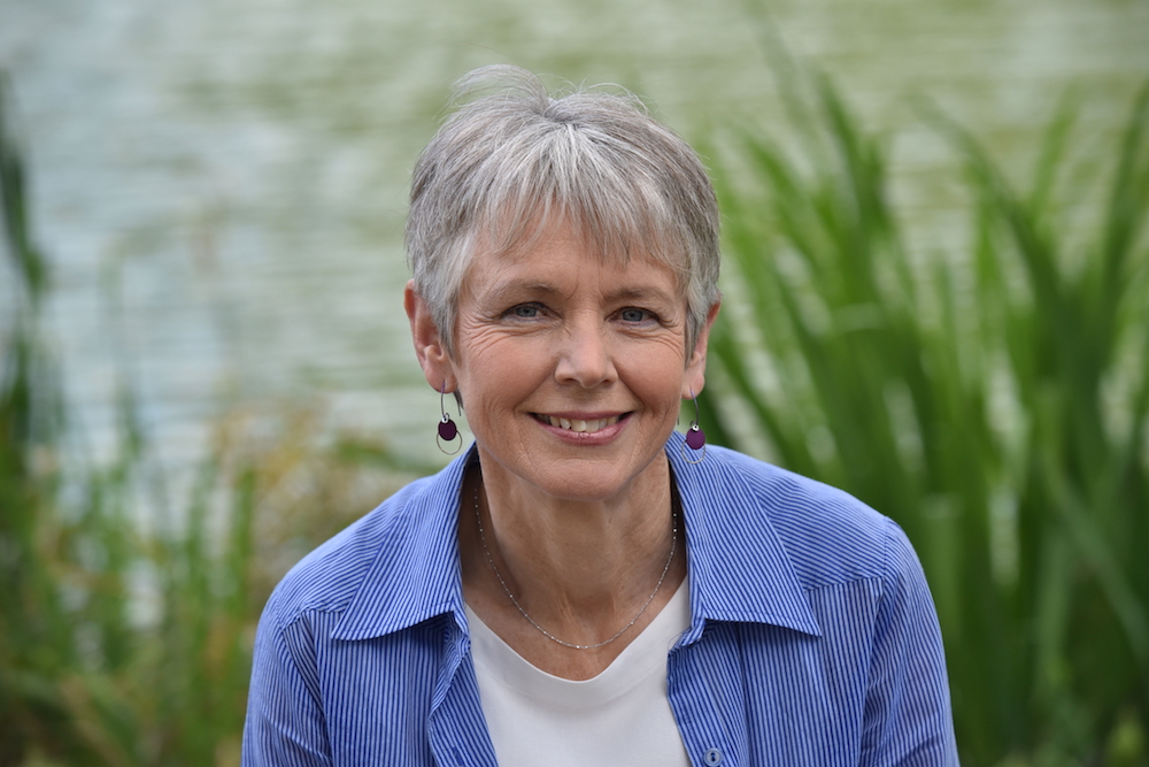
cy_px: 384
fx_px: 3575
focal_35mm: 112
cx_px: 574
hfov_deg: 18.3
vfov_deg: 12.2
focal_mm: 112
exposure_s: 1/640
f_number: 5.6
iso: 400
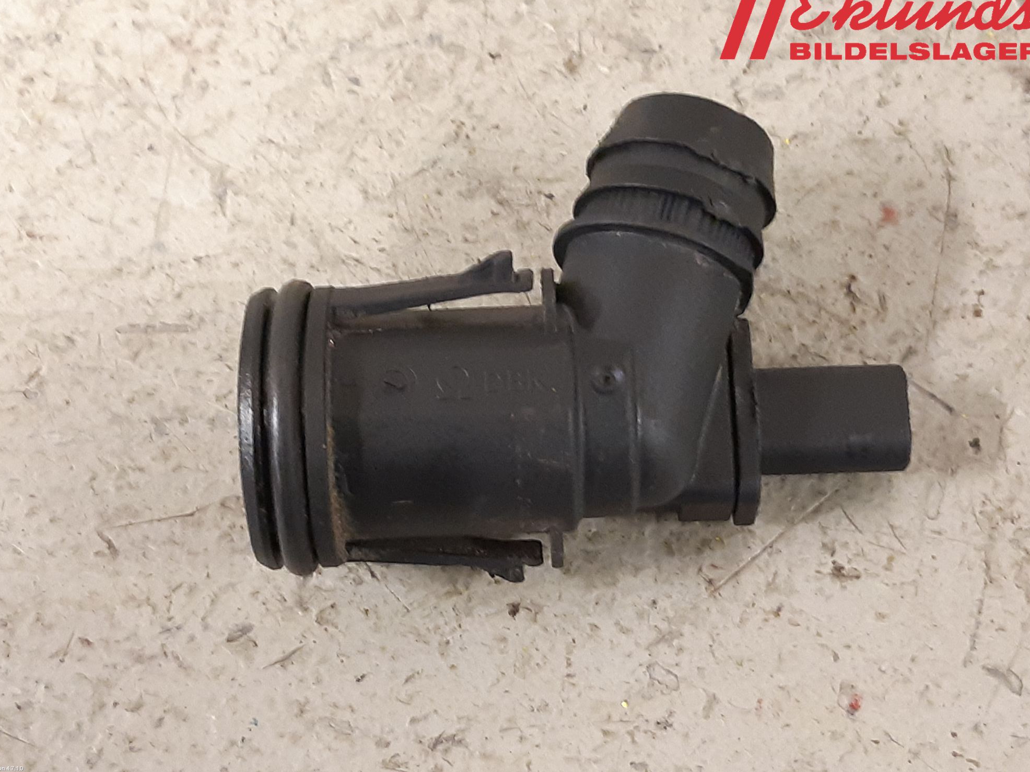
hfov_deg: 65.3
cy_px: 372
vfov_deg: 51.3
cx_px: 506
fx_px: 803
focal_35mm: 27
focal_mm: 3.93
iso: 250
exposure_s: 1/25
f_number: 1.7
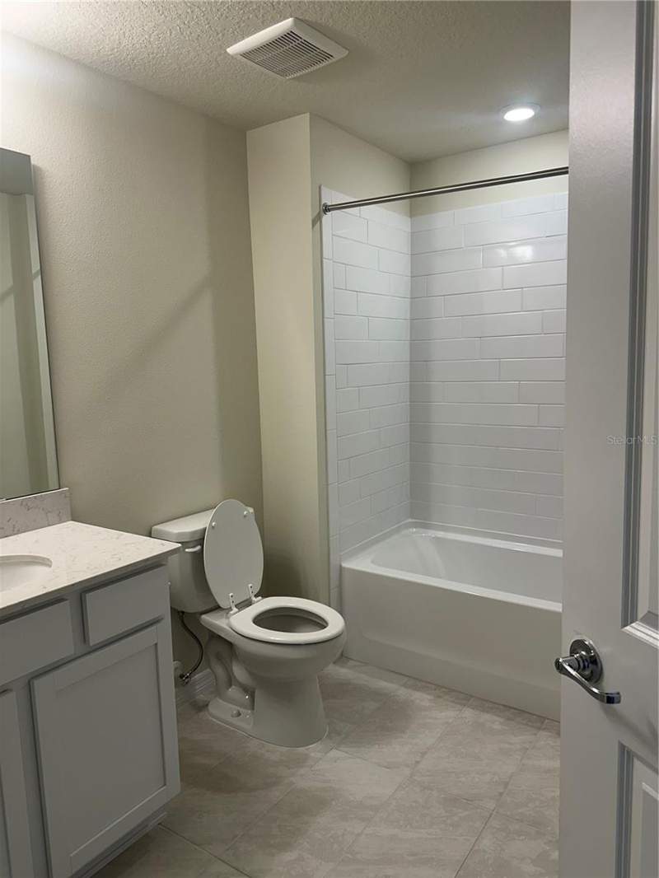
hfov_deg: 56.8
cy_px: 439
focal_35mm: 24
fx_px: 609
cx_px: 330
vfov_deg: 71.6
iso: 80
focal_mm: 6.86
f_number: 1.78
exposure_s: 1/120
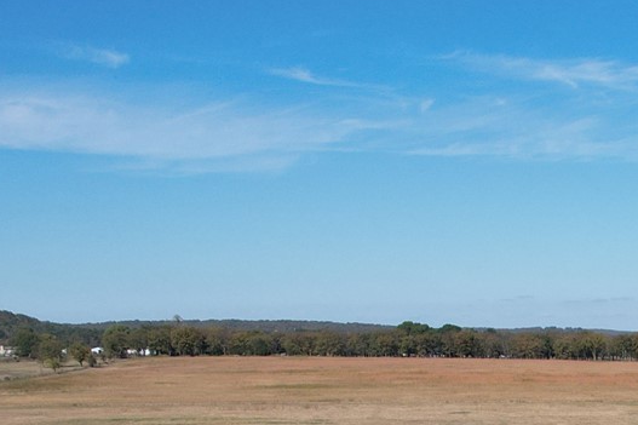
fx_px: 1506
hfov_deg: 22.6
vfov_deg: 14.3
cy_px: 743
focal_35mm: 85
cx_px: 700
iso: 100
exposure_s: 1/2500
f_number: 2.8
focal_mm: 8.38
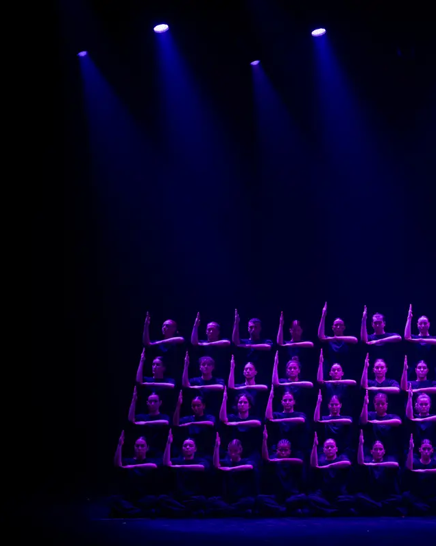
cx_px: 399
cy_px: 274
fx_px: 1371
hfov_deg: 17.8
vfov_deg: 22.5
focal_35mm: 85
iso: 800
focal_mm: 60
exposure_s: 1/100
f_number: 3.2
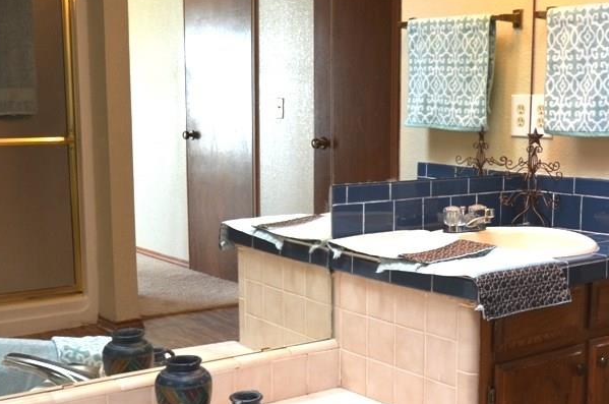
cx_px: 365
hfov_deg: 36.9
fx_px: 909
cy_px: 233
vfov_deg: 25.0
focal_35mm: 54
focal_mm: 21
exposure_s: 1/60
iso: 640
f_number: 4.5
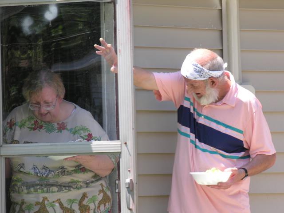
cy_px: 106
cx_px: 142
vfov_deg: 6.6
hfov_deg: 8.8
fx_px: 1846
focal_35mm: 225
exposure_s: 1/83.1
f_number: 5.4
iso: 50
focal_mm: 57.3
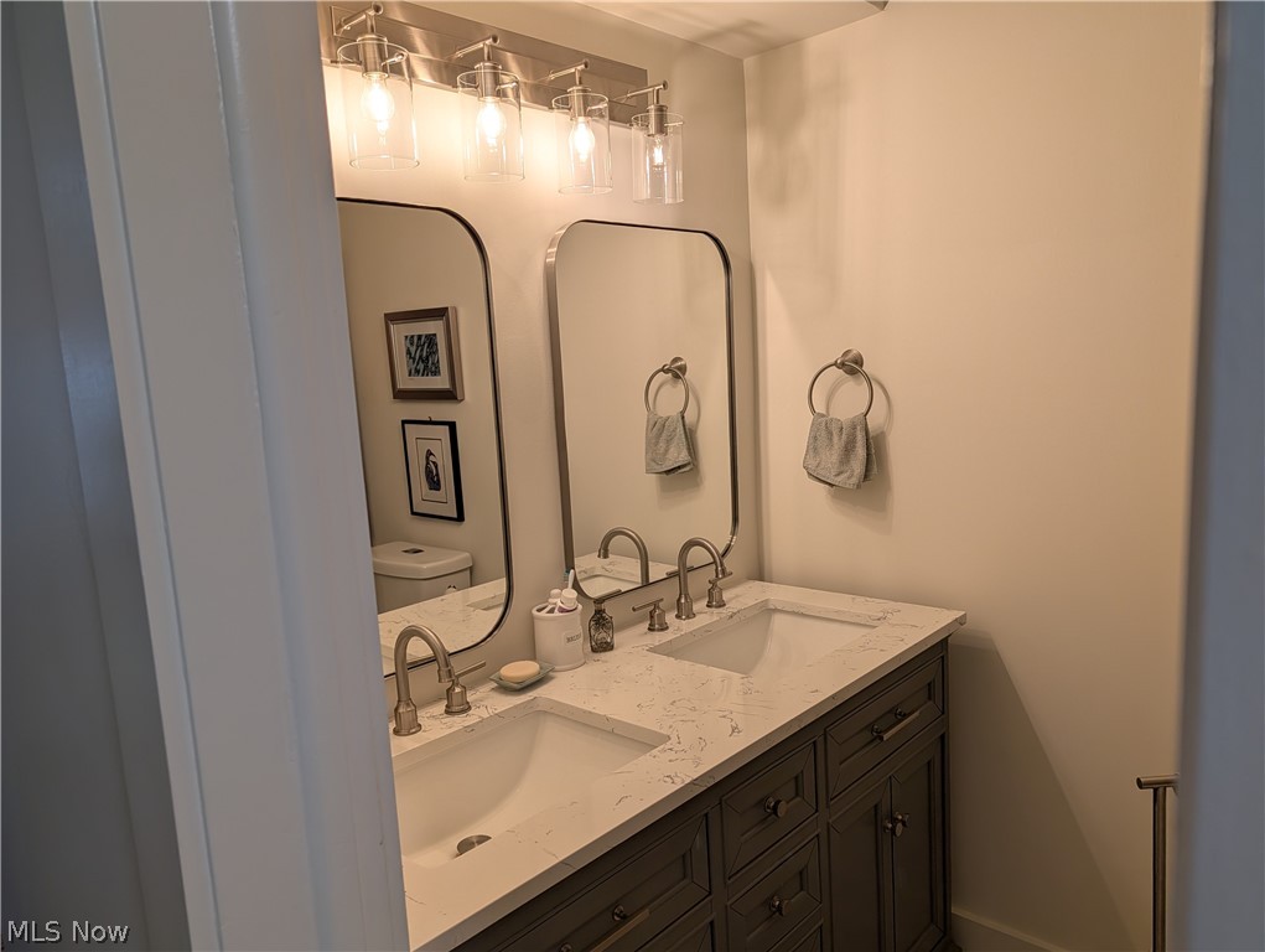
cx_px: 632
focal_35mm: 24
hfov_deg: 71.5
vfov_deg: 56.9
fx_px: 878
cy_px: 476
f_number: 1.68
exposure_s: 1/120
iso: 27
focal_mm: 6.9
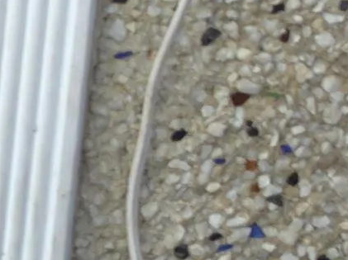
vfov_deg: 8.8
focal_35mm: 168
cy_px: 274
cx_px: -755
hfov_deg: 9.1
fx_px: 1687
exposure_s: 1/60
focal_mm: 6.5
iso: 10
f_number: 1.4
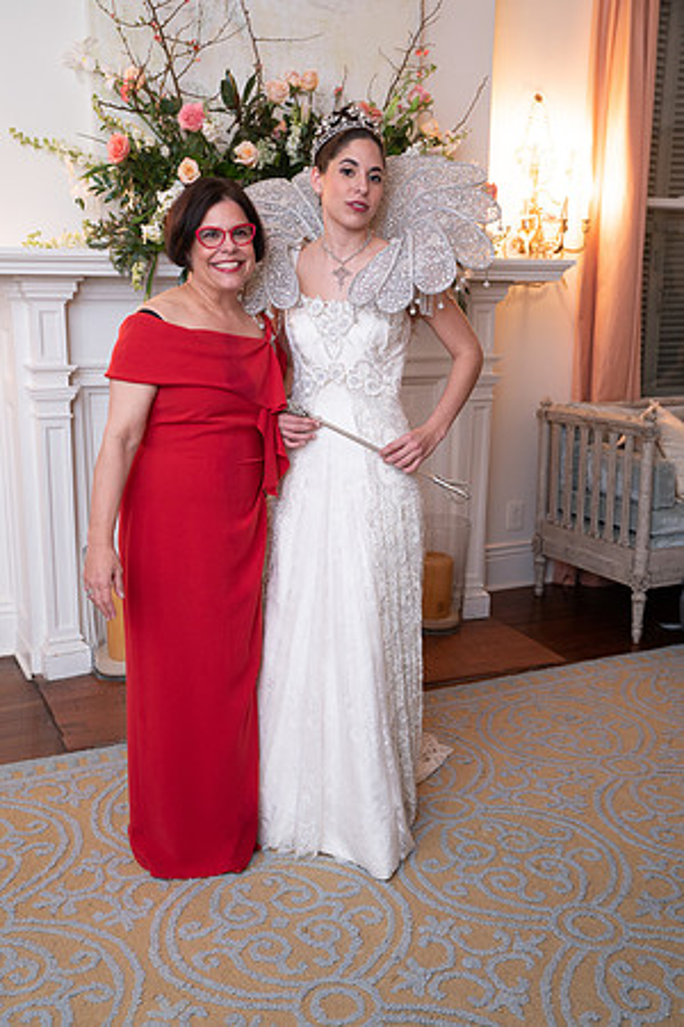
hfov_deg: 36.9
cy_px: 514
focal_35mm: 36
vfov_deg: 53.1
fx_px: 1026
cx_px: 342
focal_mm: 36
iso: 800
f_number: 4.5
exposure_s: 1/80
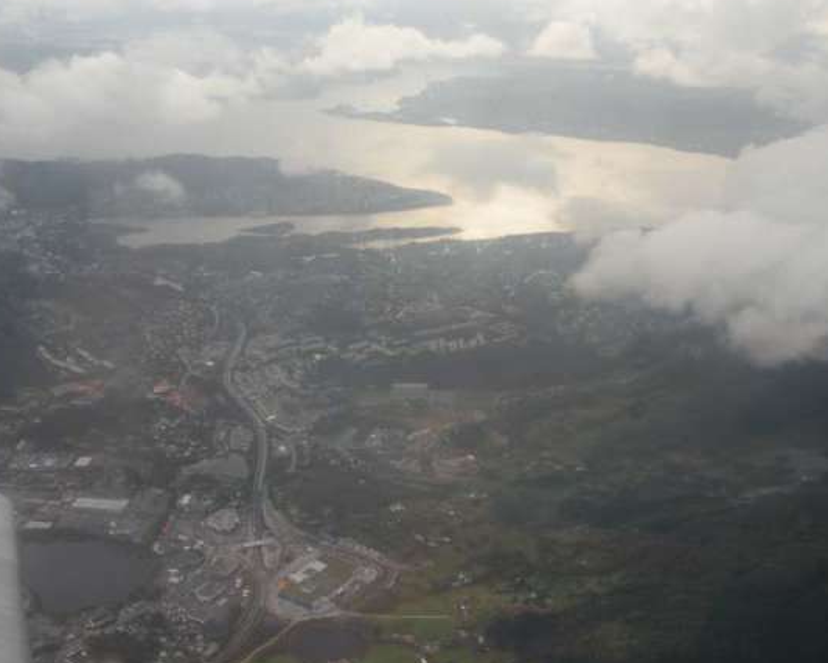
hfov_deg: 44.8
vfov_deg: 36.5
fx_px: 1005
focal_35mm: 41
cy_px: 298
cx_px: 402
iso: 64
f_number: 3.5
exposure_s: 1/202
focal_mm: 6.3
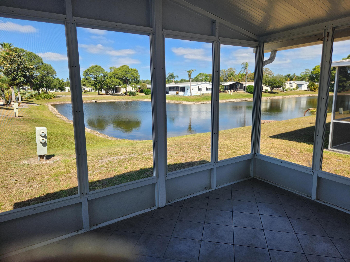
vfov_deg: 58.9
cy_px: 131
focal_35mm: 23
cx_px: 175
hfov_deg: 73.9
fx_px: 233
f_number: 1.8
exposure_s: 1/562
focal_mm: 5.4
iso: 20
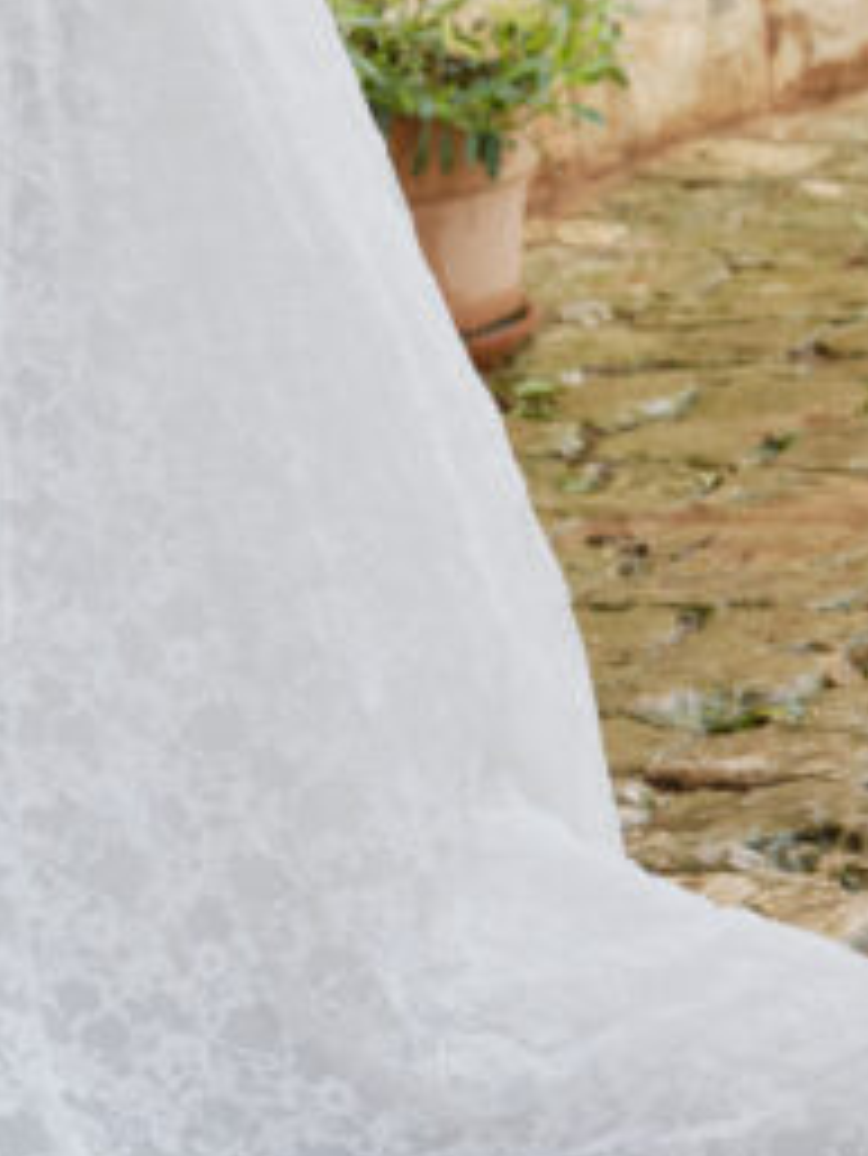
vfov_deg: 9.7
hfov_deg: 7.2
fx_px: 6781
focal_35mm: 203
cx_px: -265
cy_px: 139
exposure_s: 1/125
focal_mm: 64
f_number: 4
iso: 800
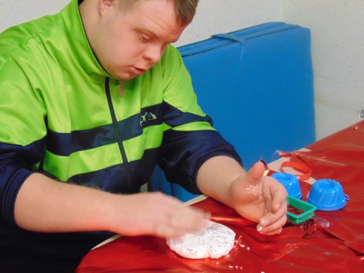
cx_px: 182
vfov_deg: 20.7
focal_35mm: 71
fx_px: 747
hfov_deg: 27.4
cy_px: 136
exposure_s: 1/30
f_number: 3.7
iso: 800
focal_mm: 12.8
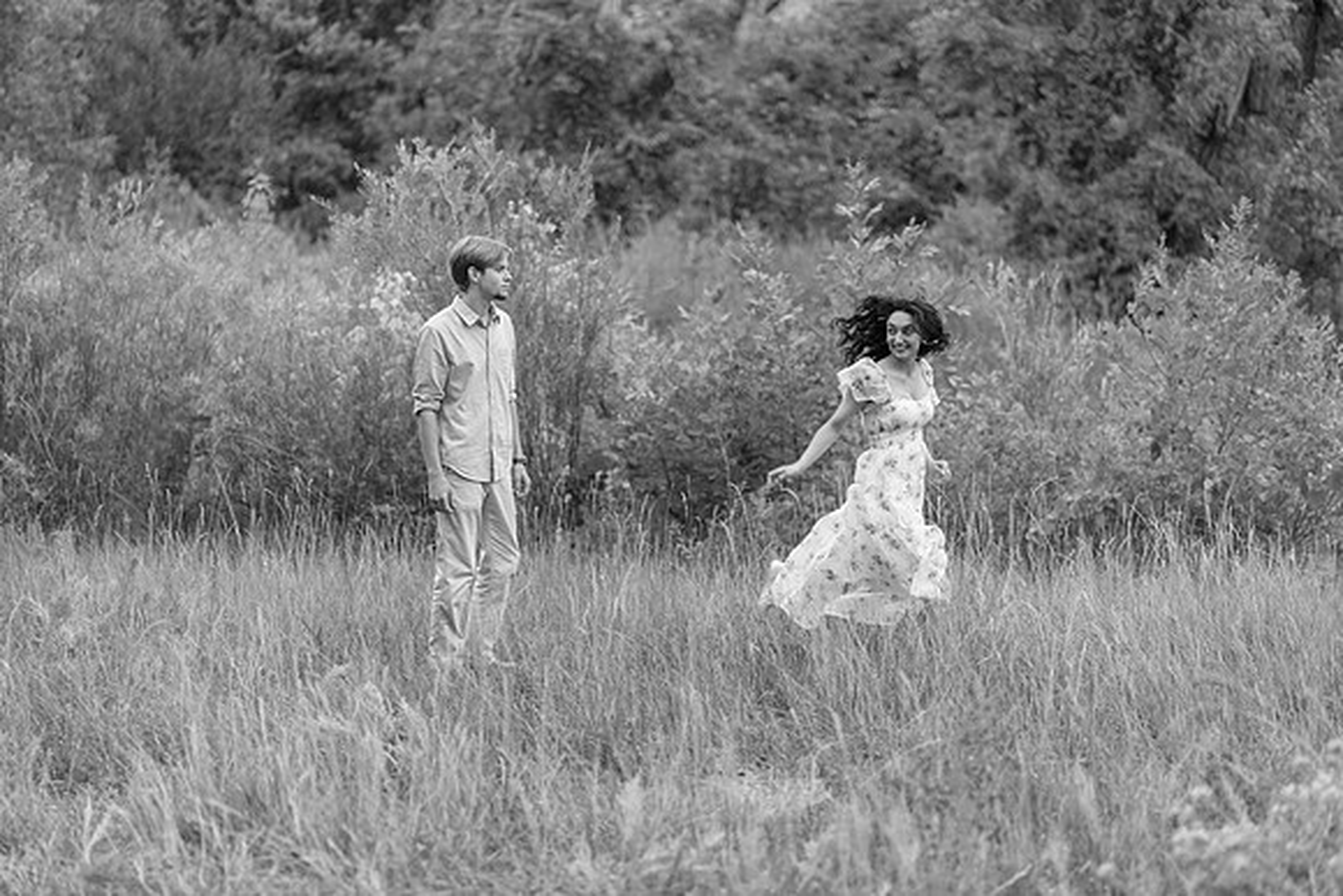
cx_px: 672
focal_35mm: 85
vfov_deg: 16.1
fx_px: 3172
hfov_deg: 23.9
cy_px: 448
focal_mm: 85
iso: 250
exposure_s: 1/250
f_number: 1.8
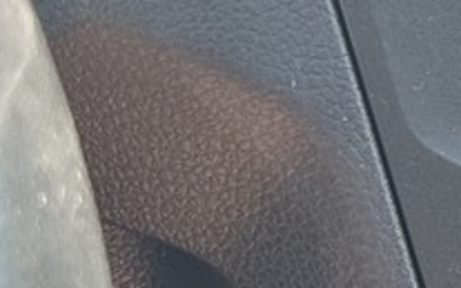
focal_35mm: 177
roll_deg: -3.3
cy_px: 232
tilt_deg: -28.0
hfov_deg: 10.0
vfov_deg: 7.4
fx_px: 2222
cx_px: 1196
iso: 80
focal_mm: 6.86
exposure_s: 1/161
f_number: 1.78
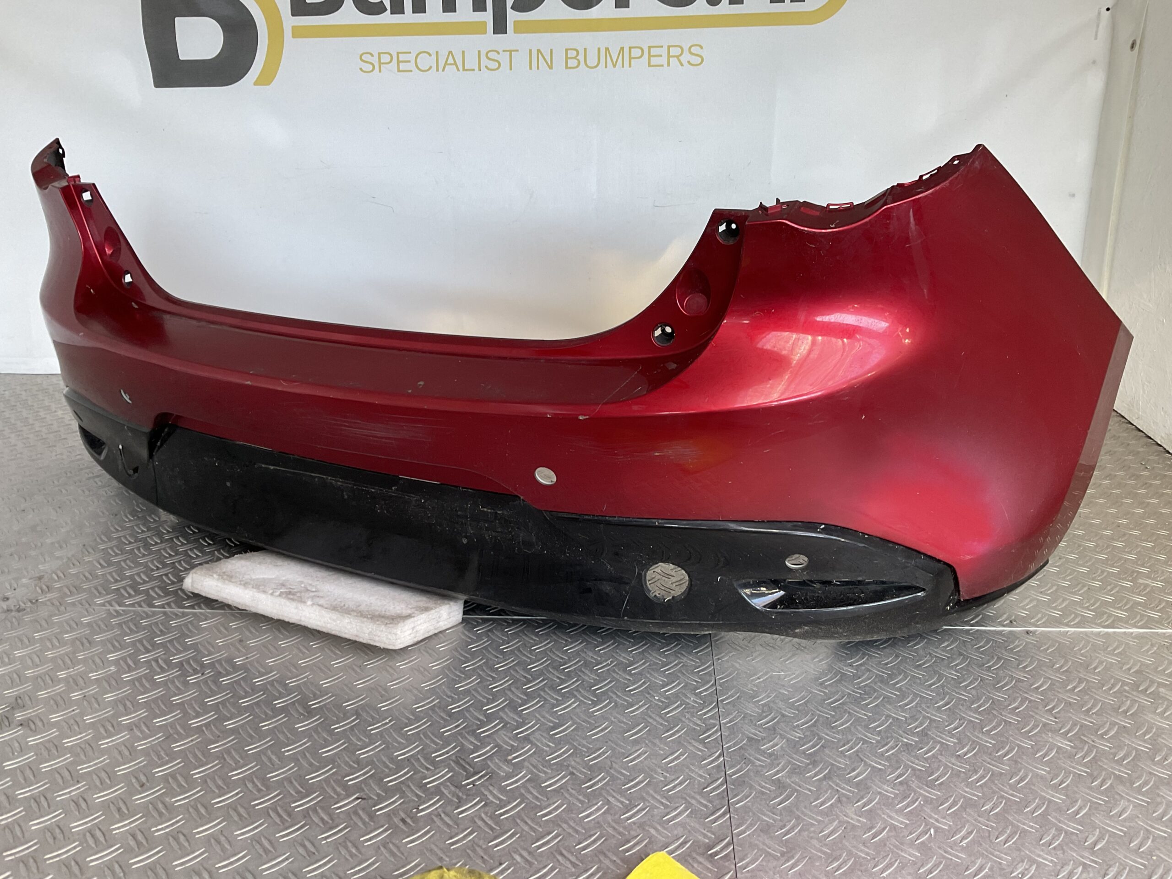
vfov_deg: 48.2
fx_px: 982
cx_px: 586
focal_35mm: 29
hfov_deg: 61.7
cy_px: 440
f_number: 1.8
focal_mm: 3
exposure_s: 1/60
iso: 40
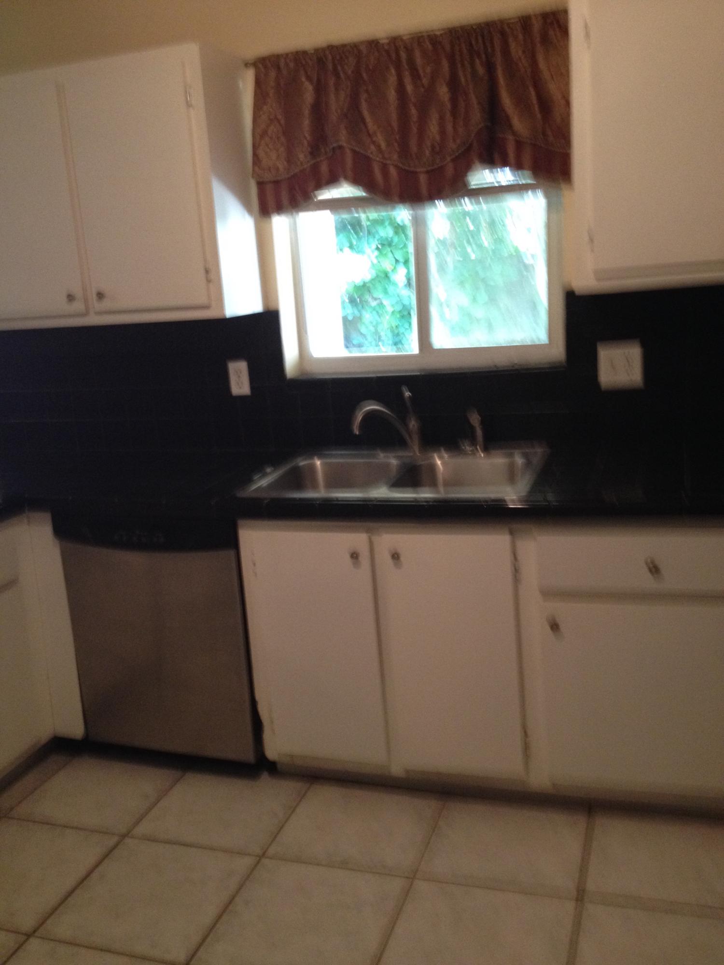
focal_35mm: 35
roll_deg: +3.1
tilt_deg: -7.3
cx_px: 362
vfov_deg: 52.6
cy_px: 482
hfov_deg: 40.7
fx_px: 976
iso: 250
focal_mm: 4.28
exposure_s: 1/20
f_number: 2.4
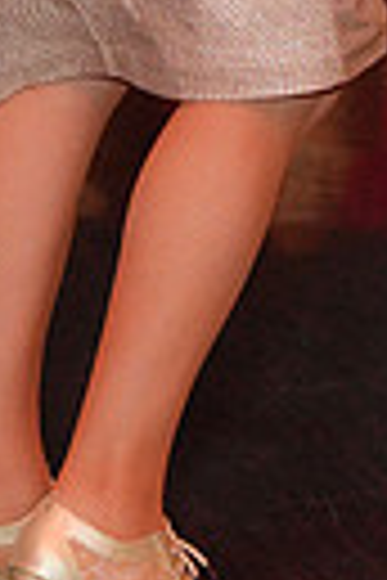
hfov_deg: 5.6
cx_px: 452
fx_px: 3918
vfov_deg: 8.2
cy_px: -400
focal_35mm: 243
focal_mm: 54
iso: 4000
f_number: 4
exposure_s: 1/200
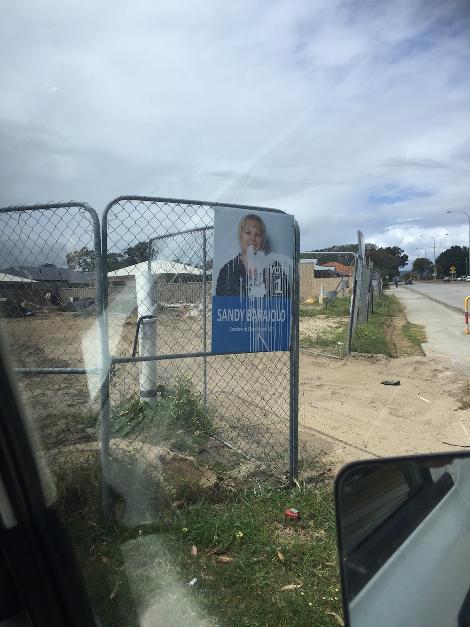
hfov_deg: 48.2
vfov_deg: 61.7
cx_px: 235
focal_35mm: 29
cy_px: 314
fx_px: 525
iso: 32
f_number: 2.2
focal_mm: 4.15
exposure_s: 1/2639
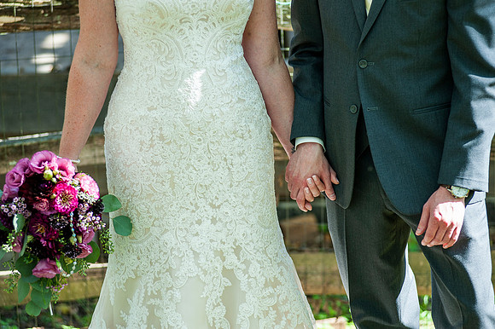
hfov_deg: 13.1
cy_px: 151
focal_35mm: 157
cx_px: 255
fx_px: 2160
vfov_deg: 8.7
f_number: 3.2
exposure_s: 1/250
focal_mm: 145
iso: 160
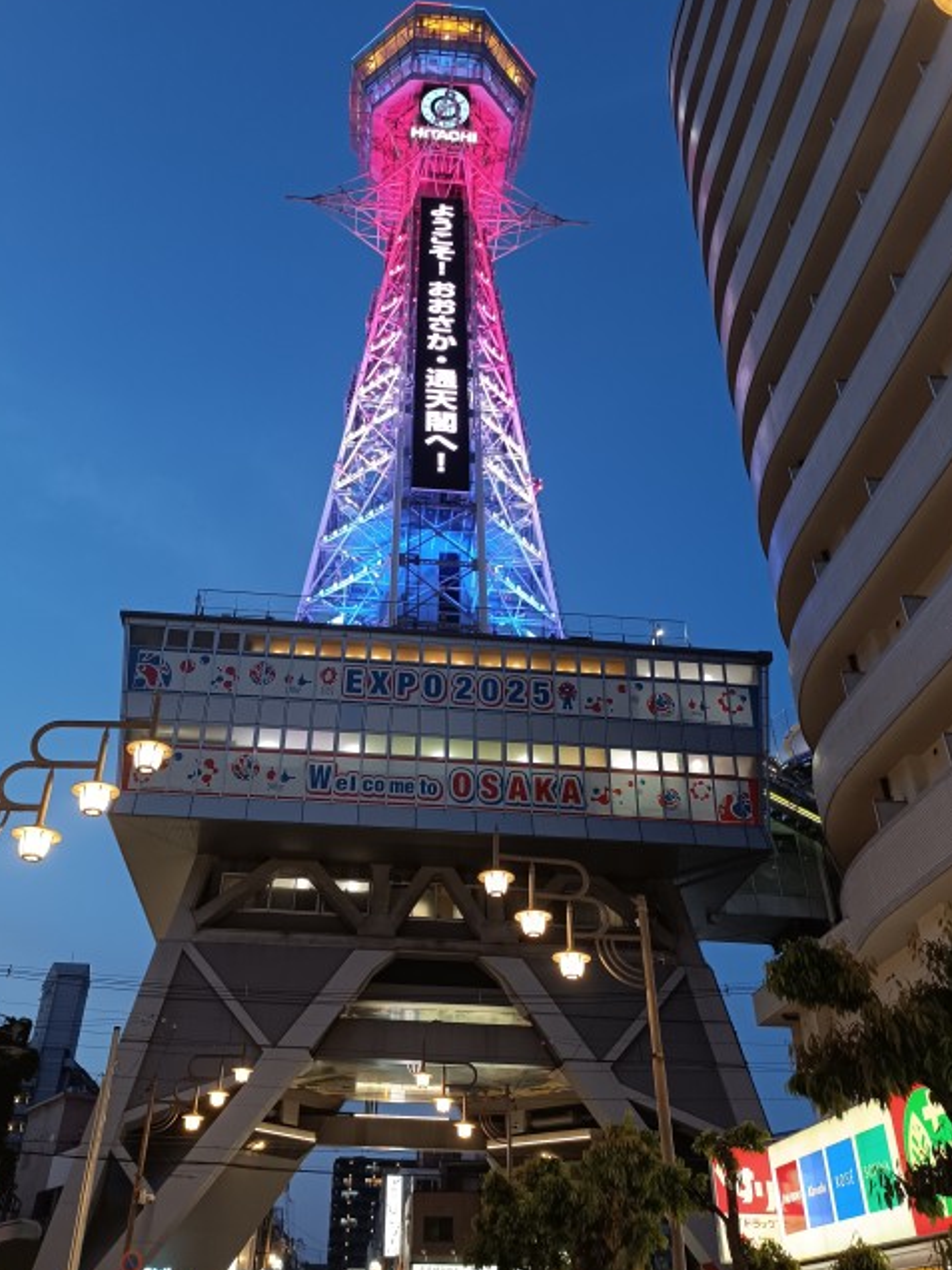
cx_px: 421
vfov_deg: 61.6
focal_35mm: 29
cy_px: 597
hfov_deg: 48.1
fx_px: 1063
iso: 1069
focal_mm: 6.14
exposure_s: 1/50
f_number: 1.65
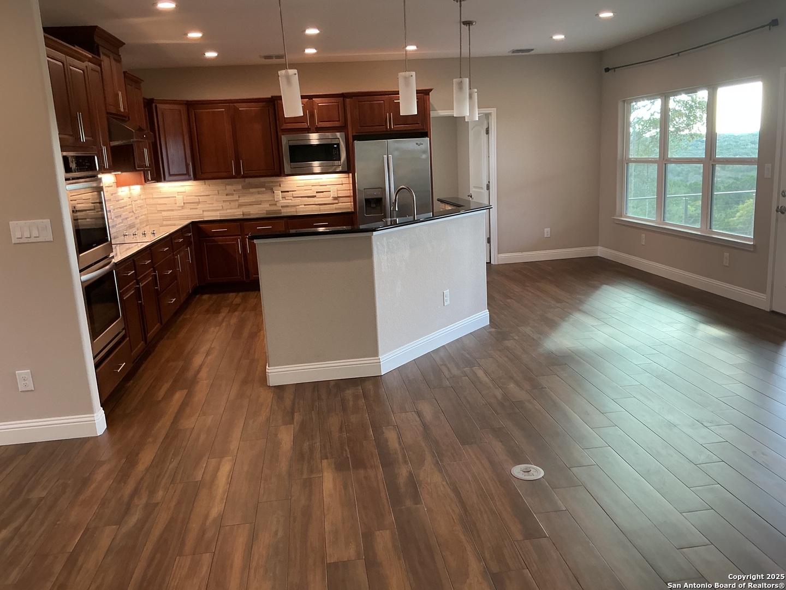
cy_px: 295
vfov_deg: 48.2
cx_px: 393
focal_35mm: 29
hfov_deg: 61.7
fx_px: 658
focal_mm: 3
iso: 80
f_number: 1.8
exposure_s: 1/60
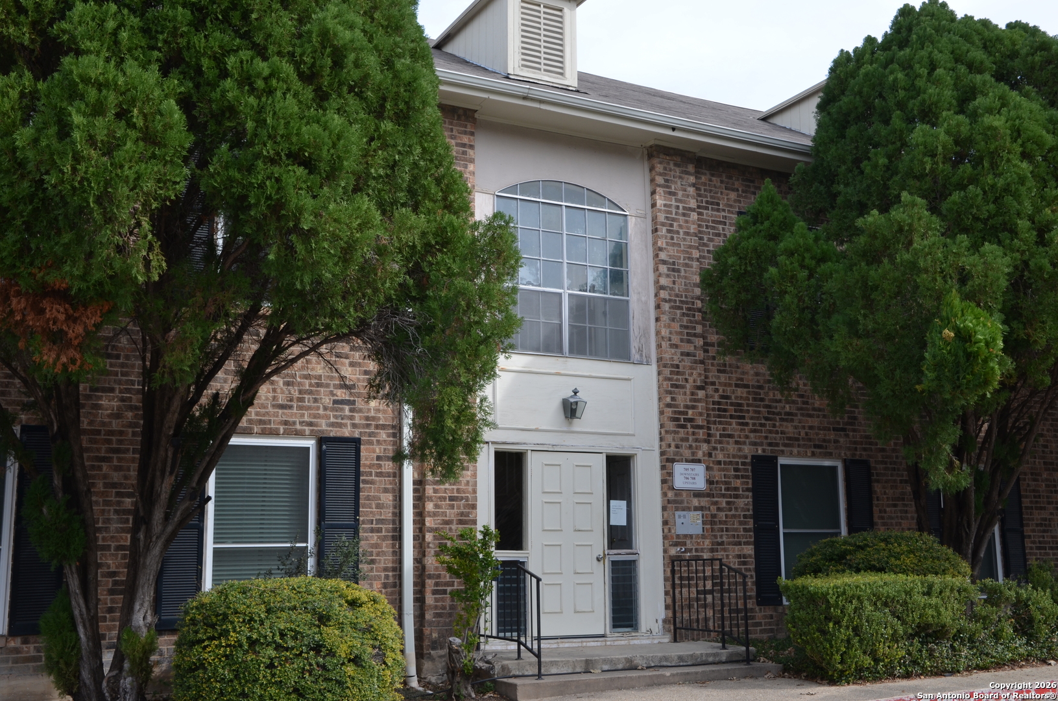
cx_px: 529
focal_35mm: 40
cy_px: 350
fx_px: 1188
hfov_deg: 48.0
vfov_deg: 32.9
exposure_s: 1/250
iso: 200
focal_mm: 27
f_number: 8
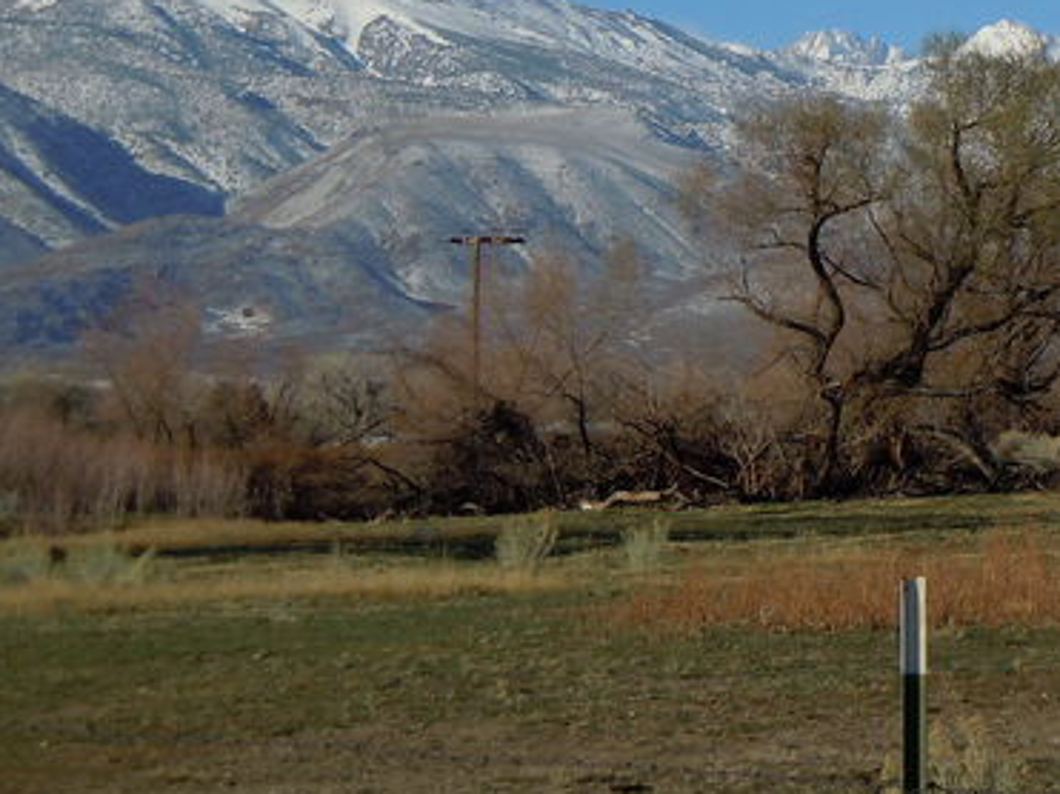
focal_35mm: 166
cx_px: 1000
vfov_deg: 8.9
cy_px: -49
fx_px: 5082
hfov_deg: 11.8
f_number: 8.6
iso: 100
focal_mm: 13.9
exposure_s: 1/400
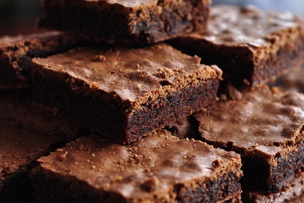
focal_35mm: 112
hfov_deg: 18.3
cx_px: 153
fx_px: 945
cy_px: 104
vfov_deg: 12.2
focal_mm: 50
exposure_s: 1/60
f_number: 4
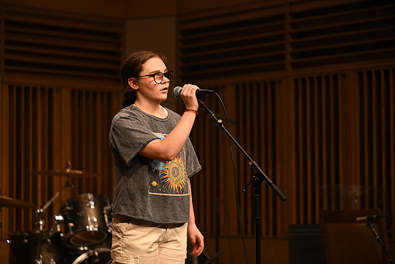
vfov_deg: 13.7
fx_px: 1097
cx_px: 198
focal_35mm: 100
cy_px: 132
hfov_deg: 20.4
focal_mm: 100
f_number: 2.8
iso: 1000
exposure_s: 1/320
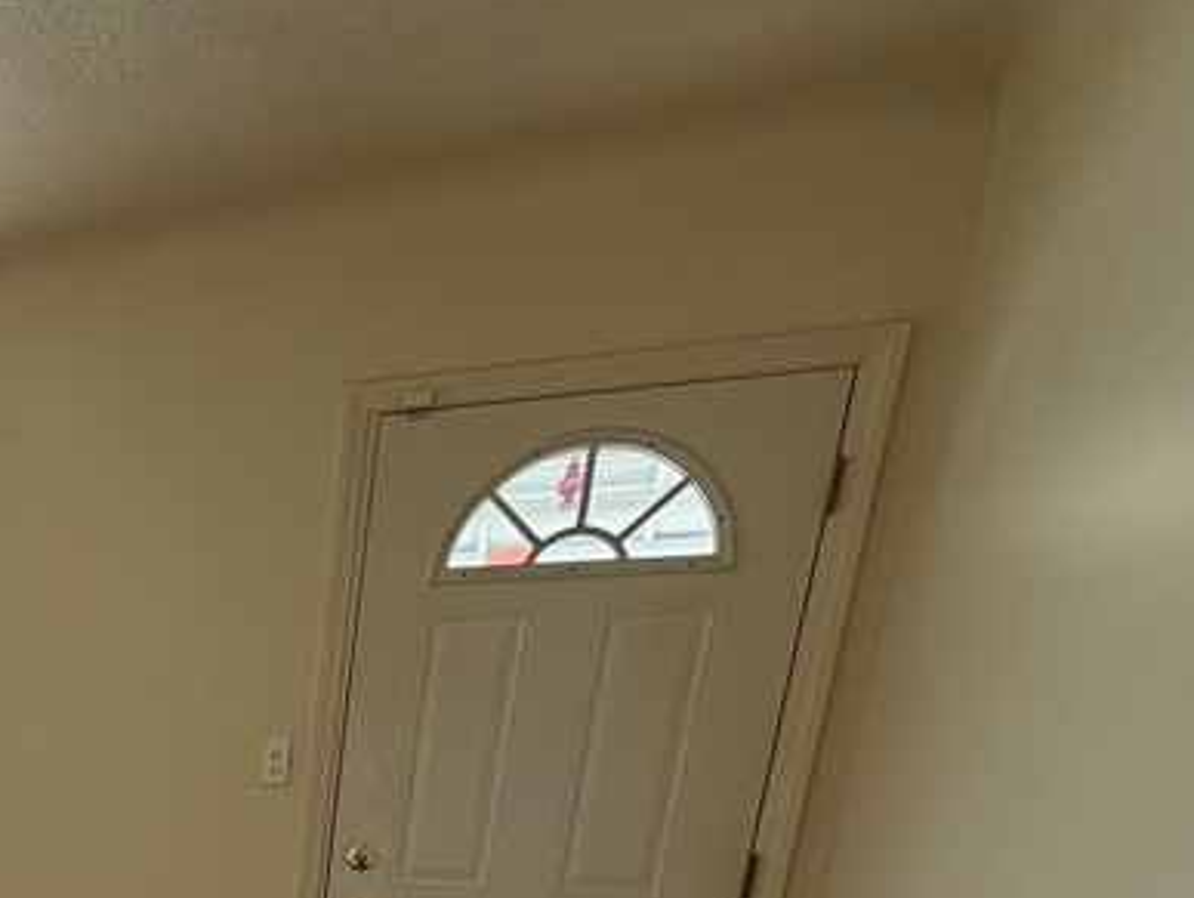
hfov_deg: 39.7
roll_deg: +1.0
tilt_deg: -18.5
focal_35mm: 37
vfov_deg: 31.4
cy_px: 1120
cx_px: -151
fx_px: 1277
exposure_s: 1/121
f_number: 2.2
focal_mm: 2.22
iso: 64
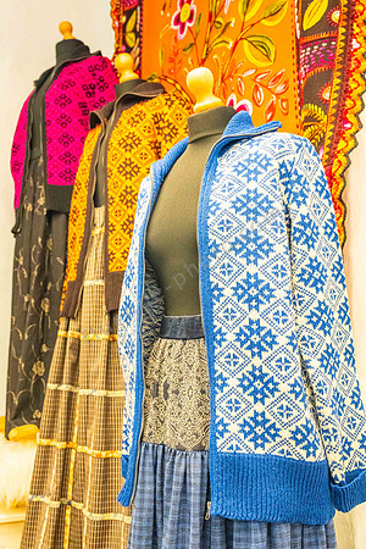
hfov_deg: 34.2
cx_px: 183
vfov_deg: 49.6
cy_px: 274
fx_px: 595
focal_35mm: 39
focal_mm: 39
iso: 8000
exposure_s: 1/200
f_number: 5.6
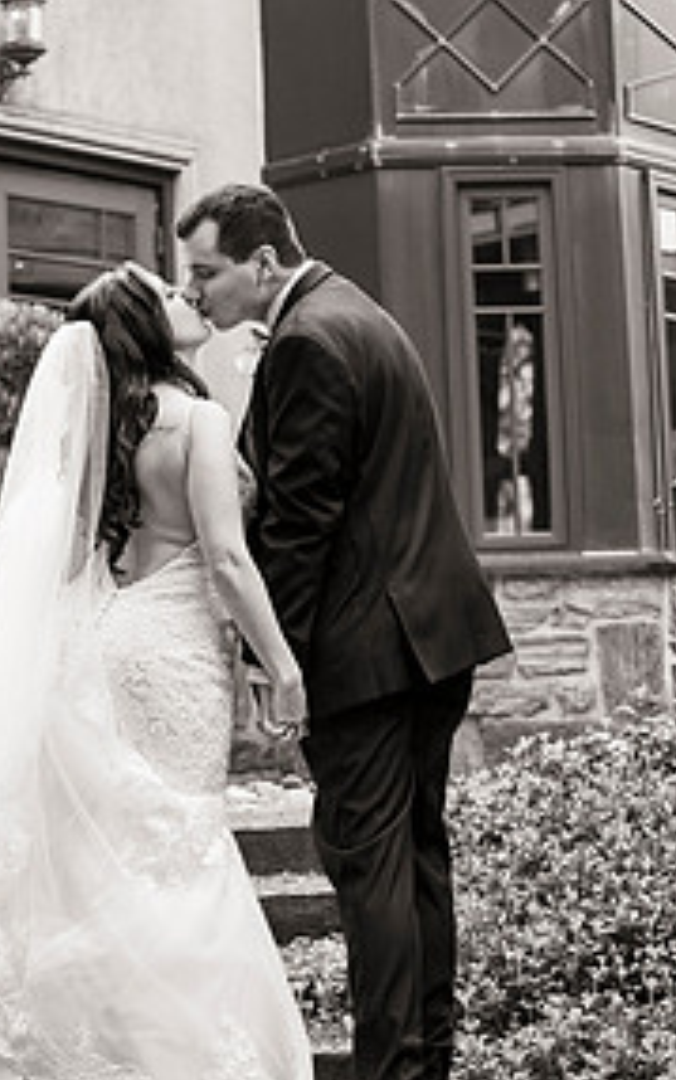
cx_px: 240
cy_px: 514
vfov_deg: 18.6
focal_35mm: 112
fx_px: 3298
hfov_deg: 11.7
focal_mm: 70
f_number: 3.5
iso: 800
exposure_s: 1/1600
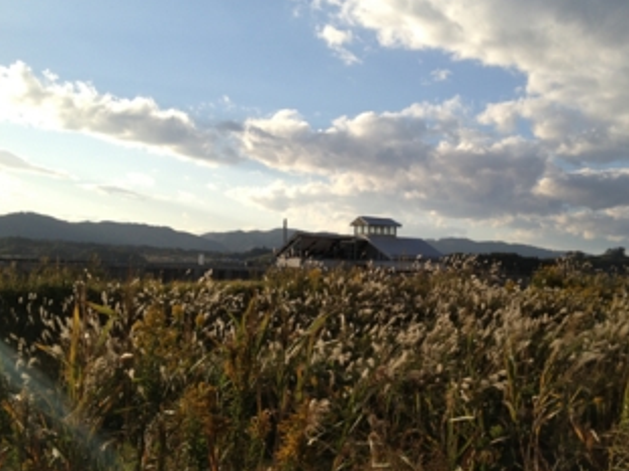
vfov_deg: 32.1
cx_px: 390
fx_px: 817
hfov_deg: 41.8
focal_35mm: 45
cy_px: 269
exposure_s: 1/1453
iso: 50
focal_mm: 4.28
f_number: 2.4
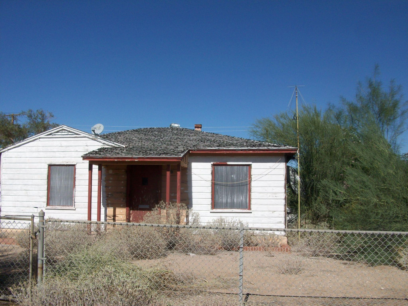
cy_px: 153
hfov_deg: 54.0
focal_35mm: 34
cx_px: 204
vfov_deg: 41.8
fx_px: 401
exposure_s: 1/644
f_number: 5.5
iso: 64
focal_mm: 5.7
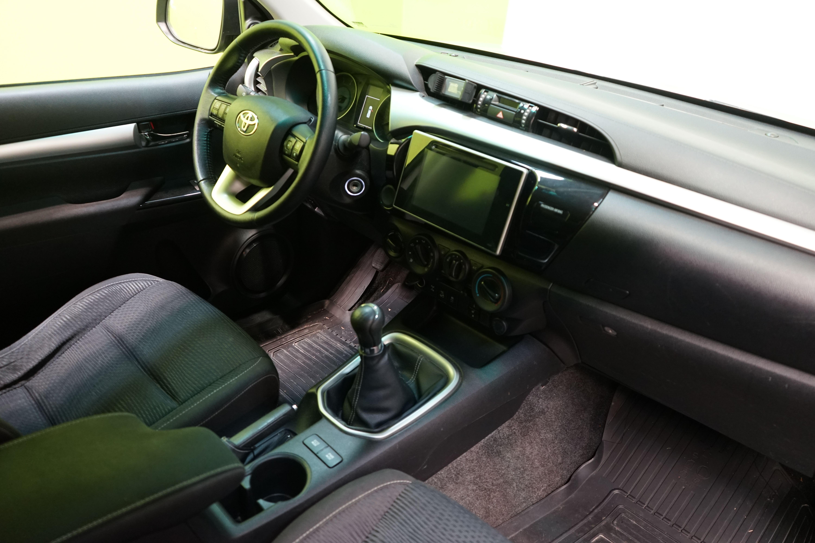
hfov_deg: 65.5
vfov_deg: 46.4
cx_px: 408
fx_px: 634
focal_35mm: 28
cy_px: 272
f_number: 3.5
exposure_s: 1/30
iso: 1600
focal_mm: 28
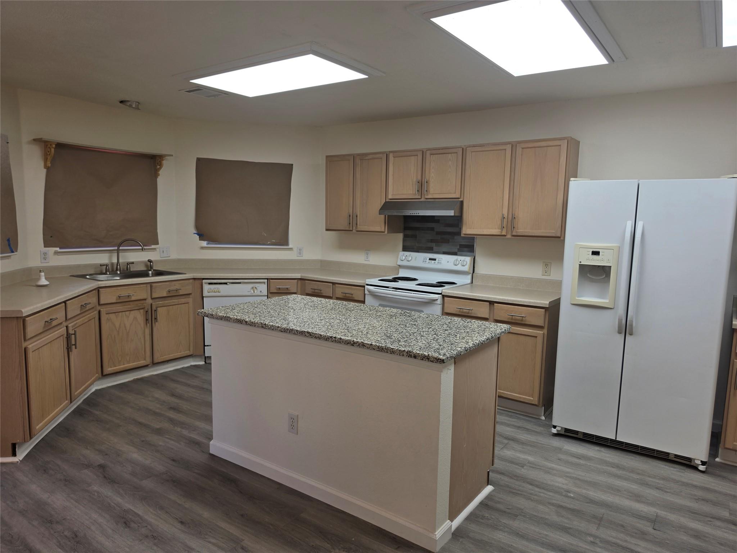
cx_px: 368
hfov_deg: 73.9
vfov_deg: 58.9
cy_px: 276
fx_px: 490
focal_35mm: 23
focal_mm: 6.5
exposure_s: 1/120
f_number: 1.4
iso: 20
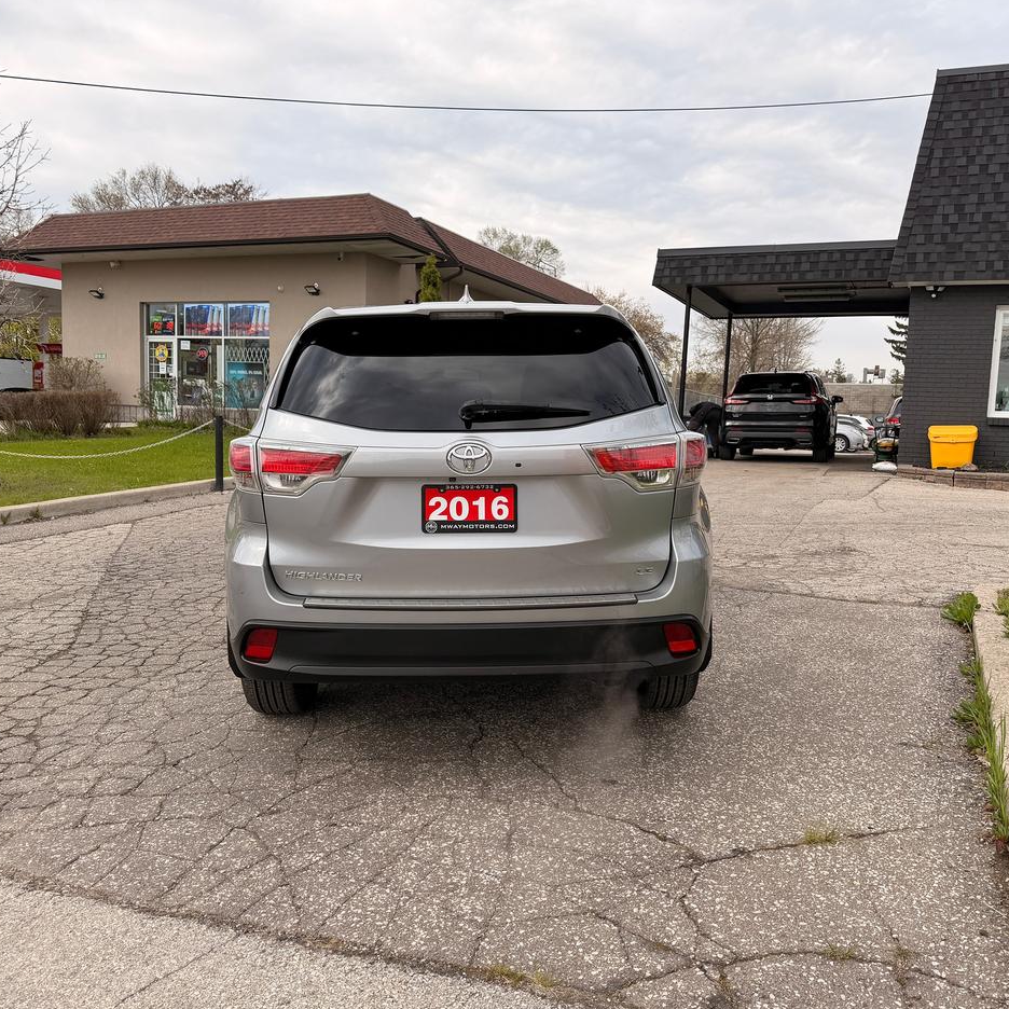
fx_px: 956
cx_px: 467
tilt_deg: -6.1
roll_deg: -2.0
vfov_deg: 55.6
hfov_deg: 55.6
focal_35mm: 29
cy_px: 512
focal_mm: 6.76
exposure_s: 1/3021
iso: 80
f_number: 1.78
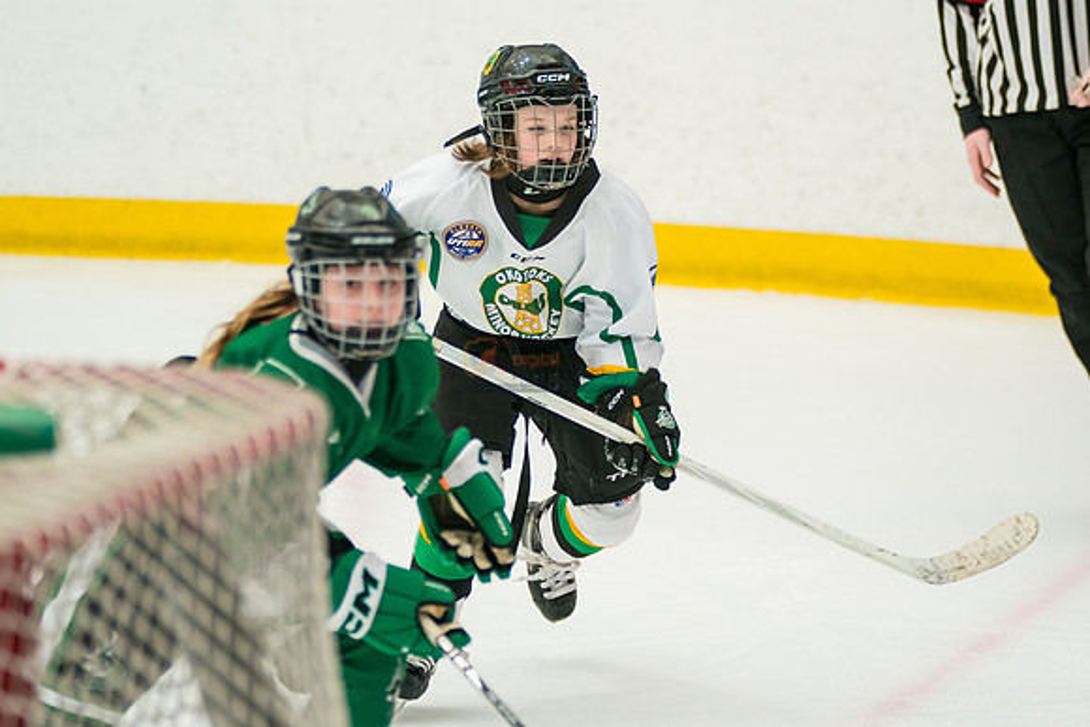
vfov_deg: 5.8
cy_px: 285
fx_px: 7226
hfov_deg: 8.6
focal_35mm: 239
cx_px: 585
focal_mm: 166
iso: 2500
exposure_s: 1/1600
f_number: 3.2
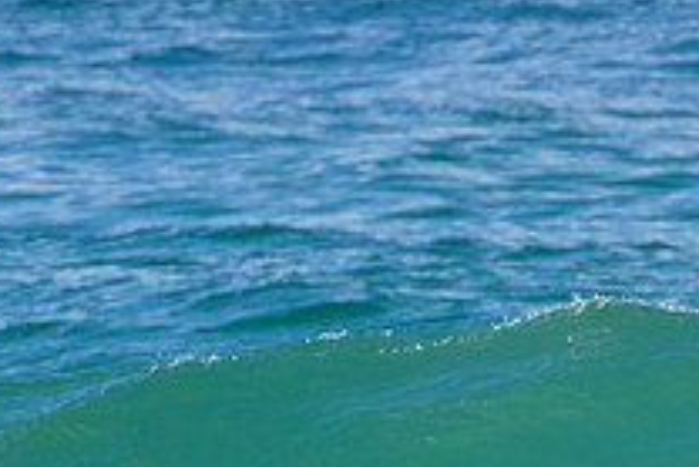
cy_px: 637
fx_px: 43386
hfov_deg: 0.9
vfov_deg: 0.6
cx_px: 386
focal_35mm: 2233
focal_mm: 800
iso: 2500
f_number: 11
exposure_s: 1/1600
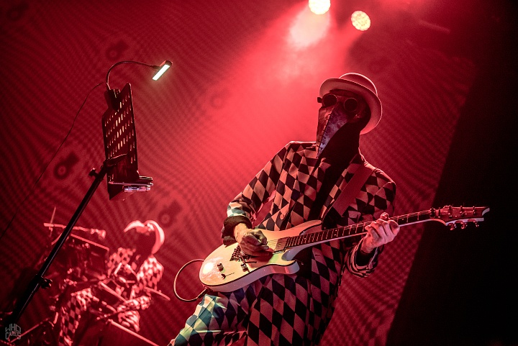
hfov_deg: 42.7
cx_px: 259
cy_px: 173
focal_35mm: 46
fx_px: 662
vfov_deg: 29.3
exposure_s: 1/80
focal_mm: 46
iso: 3200
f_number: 2.8
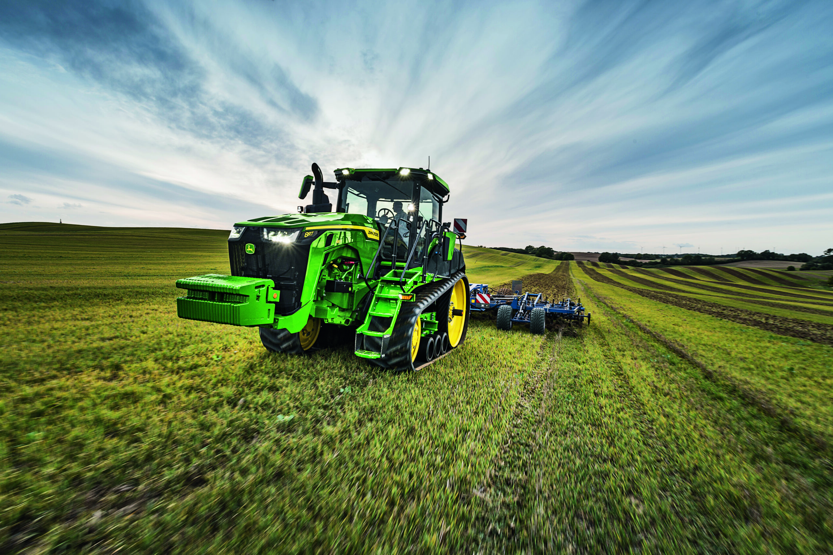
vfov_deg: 64.6
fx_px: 440
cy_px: 278
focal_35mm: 19
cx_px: 416
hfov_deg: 86.9
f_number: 16
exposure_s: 1/30
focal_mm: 19
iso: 200
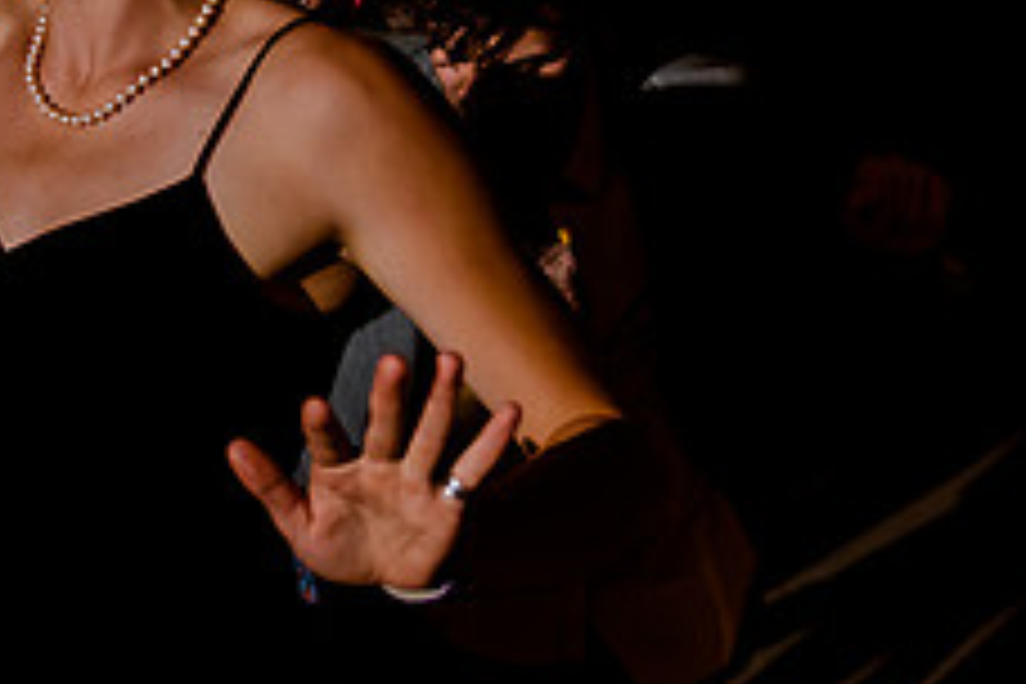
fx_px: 2508
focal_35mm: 88
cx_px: 24
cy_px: 32
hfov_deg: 22.3
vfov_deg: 15.3
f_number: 2.8
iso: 2500
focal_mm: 29
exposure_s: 1/125
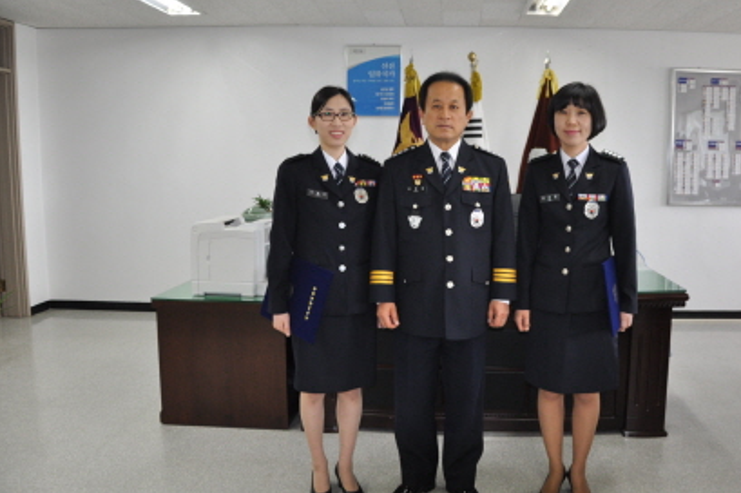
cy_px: 237
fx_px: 679
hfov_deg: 56.8
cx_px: 446
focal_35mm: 33
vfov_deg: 39.9
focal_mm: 18
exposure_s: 1/125
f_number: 3.5
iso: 560
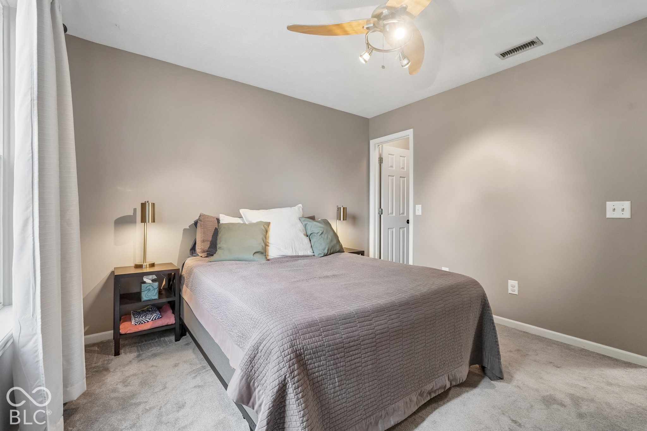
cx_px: 324
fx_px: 288
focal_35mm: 16
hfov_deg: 96.7
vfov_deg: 73.7
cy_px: 216
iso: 1600
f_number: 8
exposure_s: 1/30
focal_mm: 16
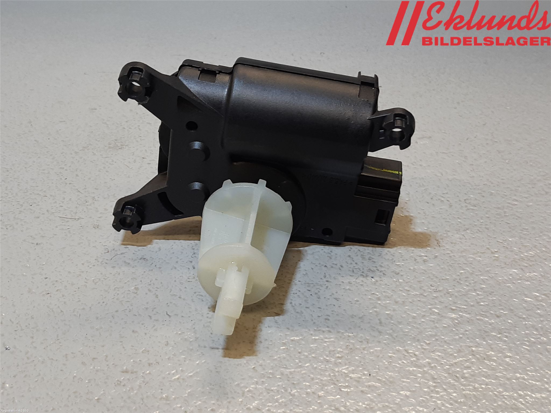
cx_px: 276
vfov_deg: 53.1
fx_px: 414
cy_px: 206
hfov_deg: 67.3
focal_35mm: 26
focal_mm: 3.93
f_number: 1.7
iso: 50
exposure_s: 1/60
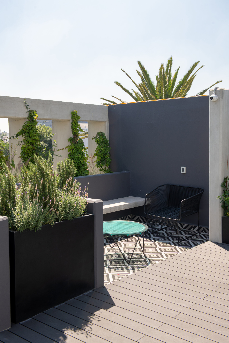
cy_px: 172
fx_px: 382
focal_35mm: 40
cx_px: 114
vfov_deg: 48.5
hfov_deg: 33.4
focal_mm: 40
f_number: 13
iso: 64
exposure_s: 1/100
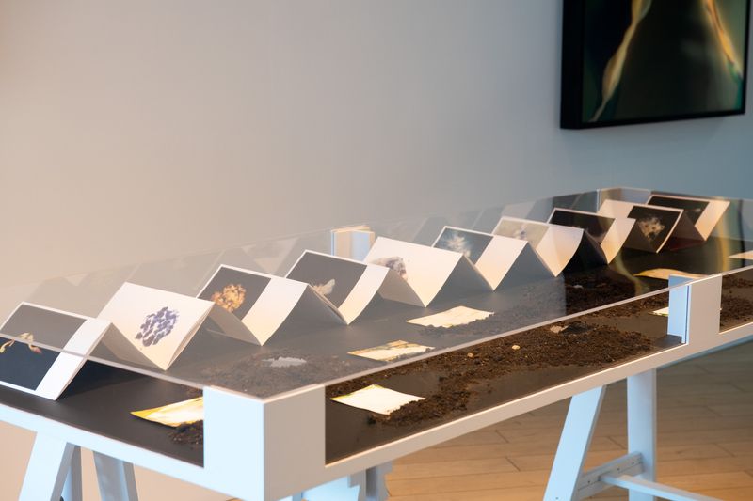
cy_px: 250
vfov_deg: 19.4
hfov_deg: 28.8
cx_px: 376
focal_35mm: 70
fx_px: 1464
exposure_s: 1/30
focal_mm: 70
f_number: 8
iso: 400
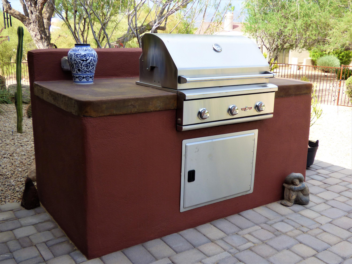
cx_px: 176
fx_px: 376
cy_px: 132
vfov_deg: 38.7
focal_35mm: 37
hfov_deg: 50.1
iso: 100
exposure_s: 1/400
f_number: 3.5
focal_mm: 6.47
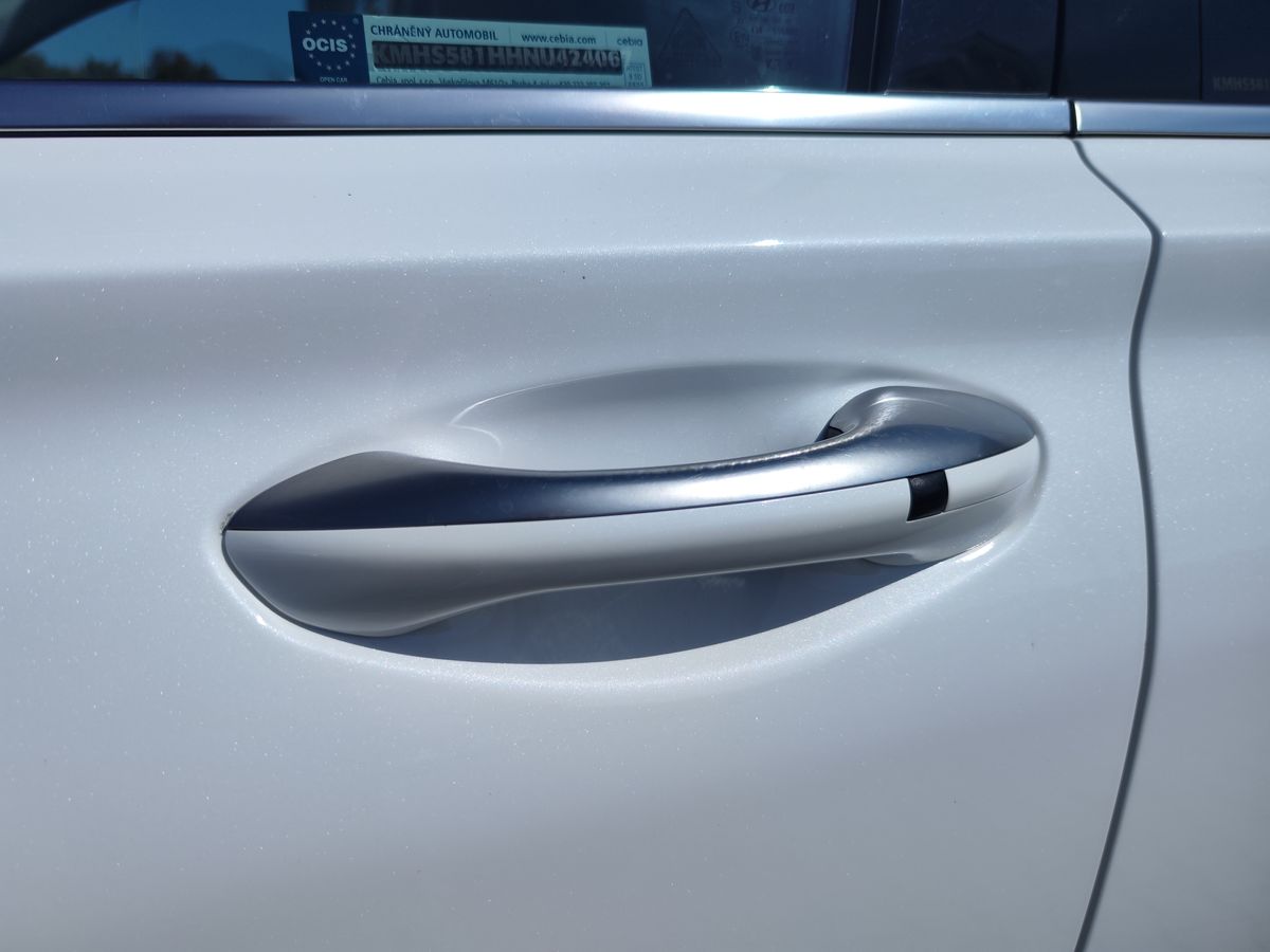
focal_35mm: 23
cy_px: 476
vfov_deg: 58.9
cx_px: 635
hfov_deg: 73.9
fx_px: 844
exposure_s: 1/2932
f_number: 1.69
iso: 50
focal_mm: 7.01
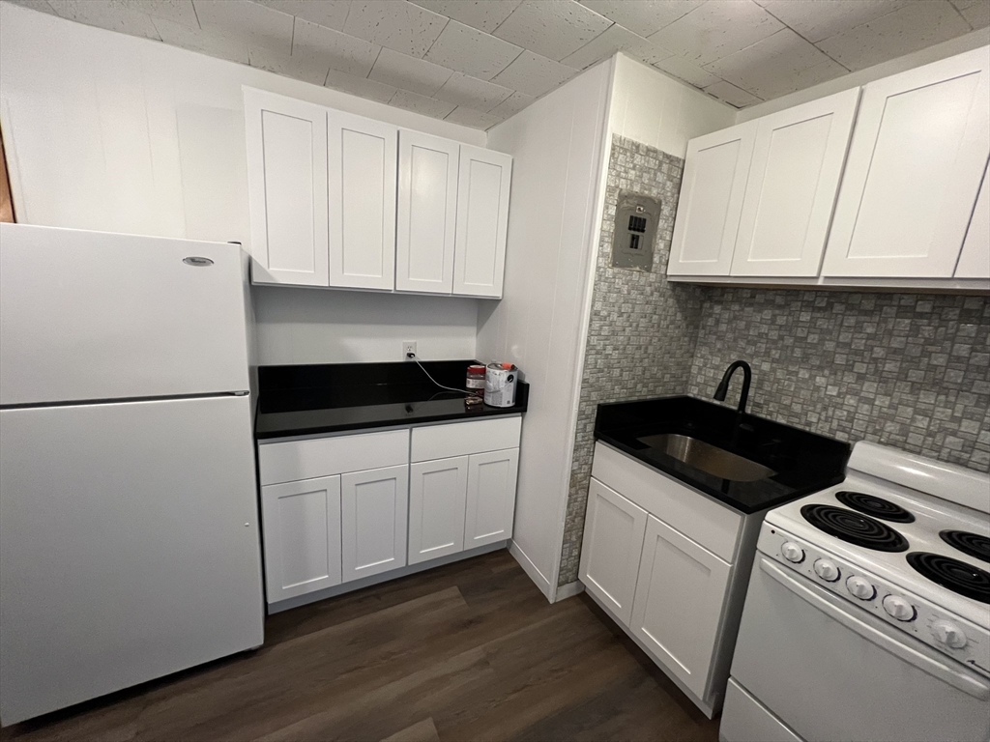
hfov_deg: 106.2
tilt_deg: -11.8
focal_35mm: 13
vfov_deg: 89.9
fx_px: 372
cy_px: 371
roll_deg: -3.9
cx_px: 495
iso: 500
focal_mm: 1.57
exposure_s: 1/60
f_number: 1.8
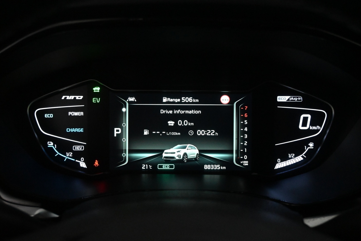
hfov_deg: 49.6
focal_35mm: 39
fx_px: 391
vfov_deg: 34.2
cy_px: 120
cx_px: 180
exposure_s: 1/125
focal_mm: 26
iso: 6400
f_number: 5.6
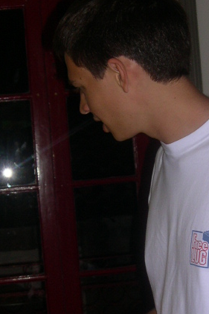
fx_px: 924
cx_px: 144
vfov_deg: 19.2
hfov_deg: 12.9
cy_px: 208
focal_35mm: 106
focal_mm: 9
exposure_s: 1/60
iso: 100
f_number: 2.9
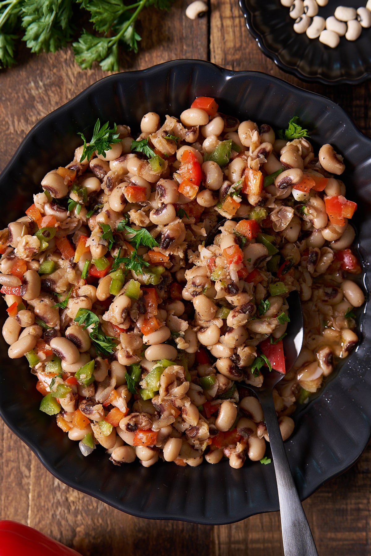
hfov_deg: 19.5
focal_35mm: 70
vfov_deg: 28.8
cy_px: 278
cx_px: 186
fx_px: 1082
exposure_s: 1/125
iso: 125
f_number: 5.6
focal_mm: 70
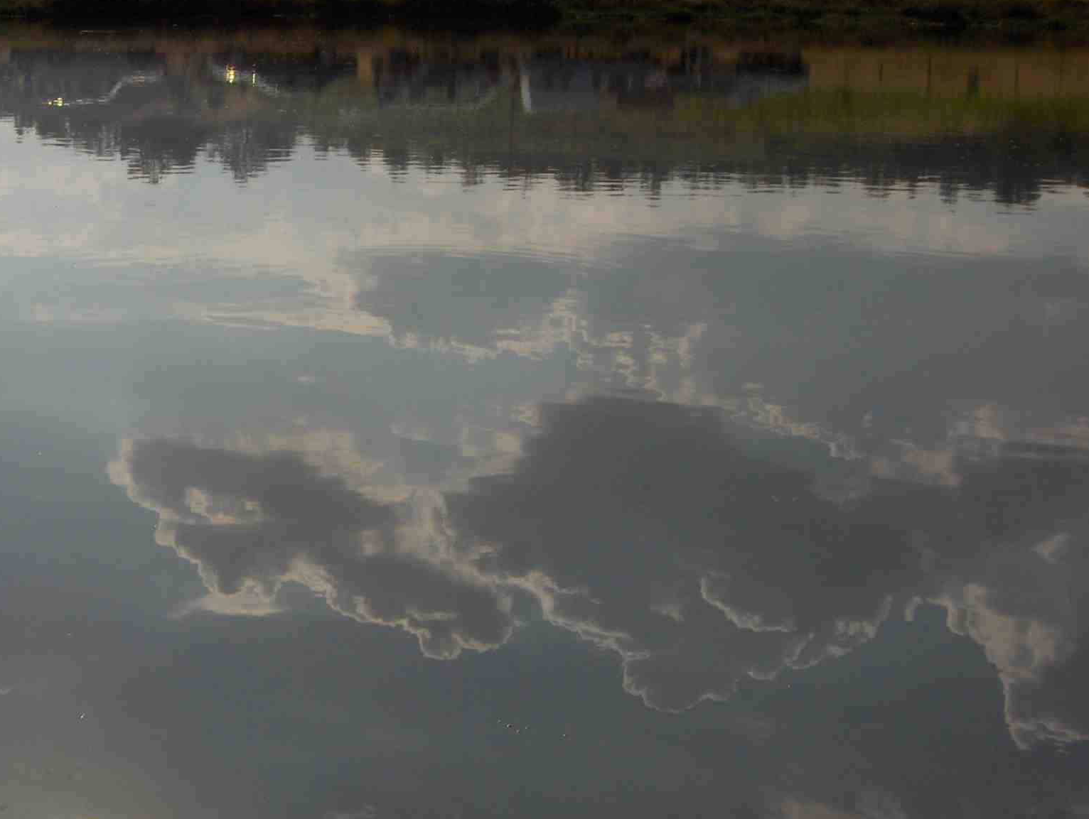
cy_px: 382
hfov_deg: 28.7
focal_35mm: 66
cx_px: 224
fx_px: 2079
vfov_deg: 22.3
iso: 100
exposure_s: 1/2083
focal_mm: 8
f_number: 4.8
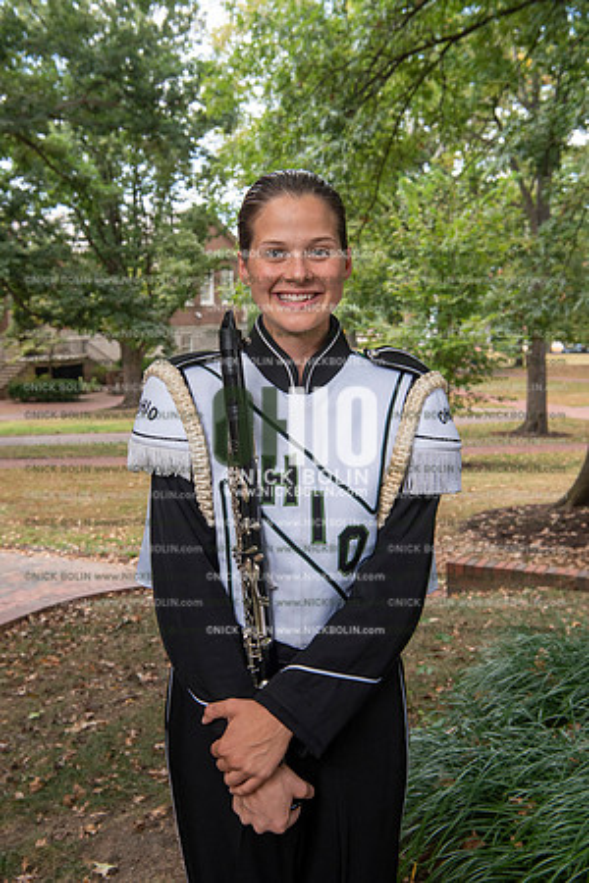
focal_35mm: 44
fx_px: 1080
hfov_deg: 30.5
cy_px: 442
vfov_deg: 44.5
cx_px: 294
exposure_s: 1/100
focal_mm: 44
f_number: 8
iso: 500
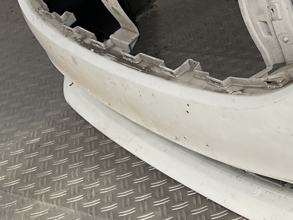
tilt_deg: -25.6
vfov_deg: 17.4
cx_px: 408
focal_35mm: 84
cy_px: 31
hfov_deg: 20.7
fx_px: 711
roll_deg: +6.4
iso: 16
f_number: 1.8
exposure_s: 1/962
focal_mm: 3
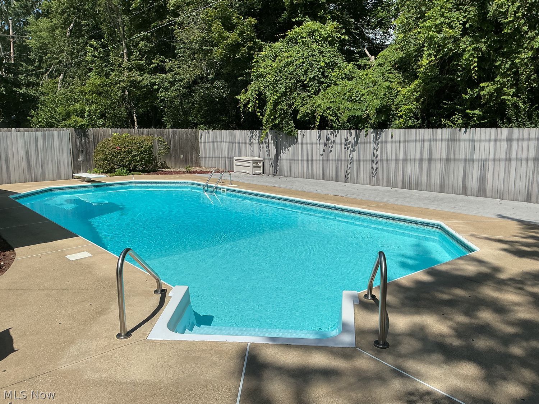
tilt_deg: -7.8
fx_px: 452
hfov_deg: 61.7
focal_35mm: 29
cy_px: 202
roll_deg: +1.3
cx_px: 270
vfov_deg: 48.2
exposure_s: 1/4065
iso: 25
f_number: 1.8
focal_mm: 3
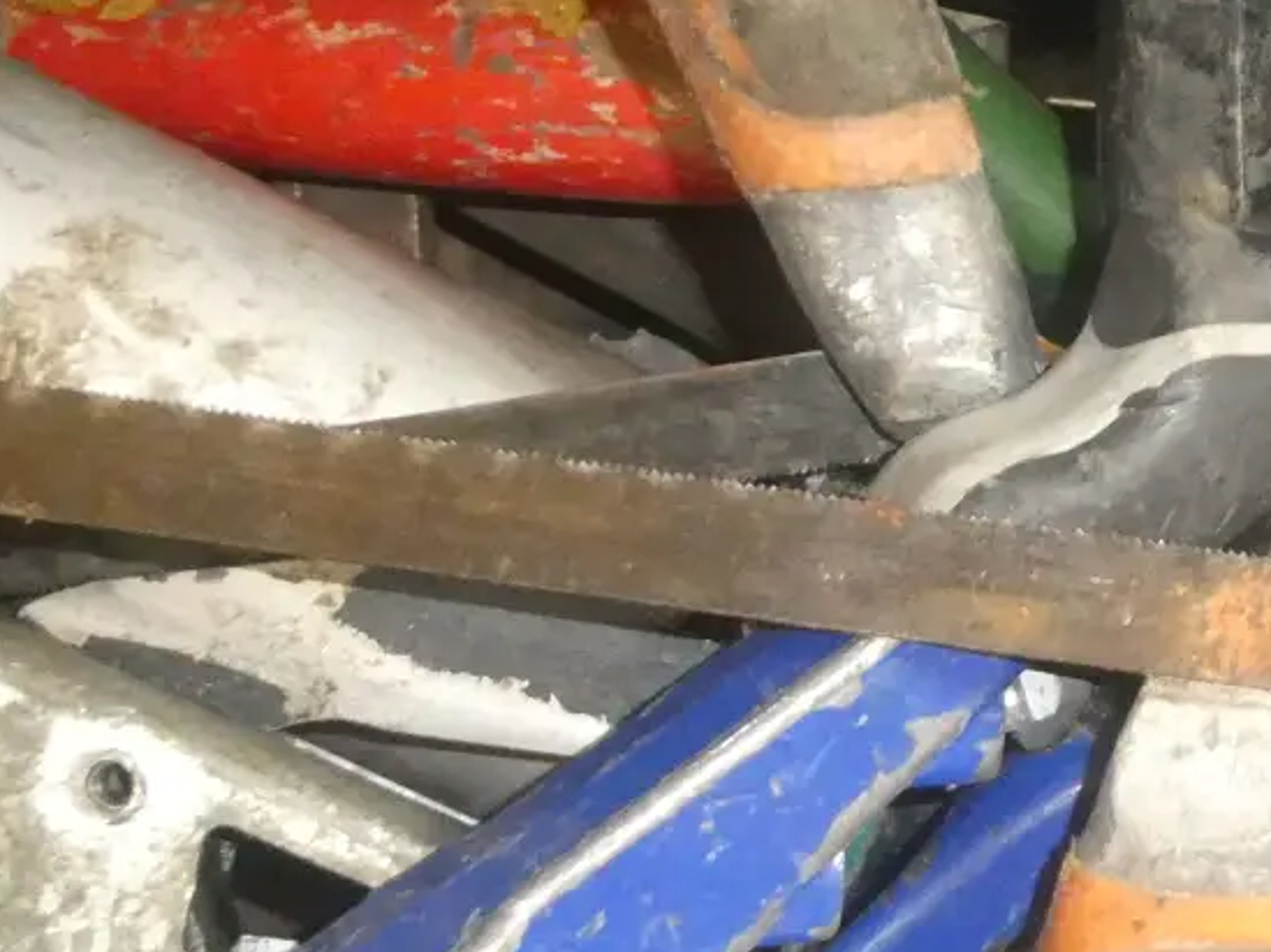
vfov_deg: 17.5
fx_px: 3082
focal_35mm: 84
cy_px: 463
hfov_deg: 21.1
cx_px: 1665
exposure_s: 1/60
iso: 800
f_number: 3.3
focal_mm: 4.3
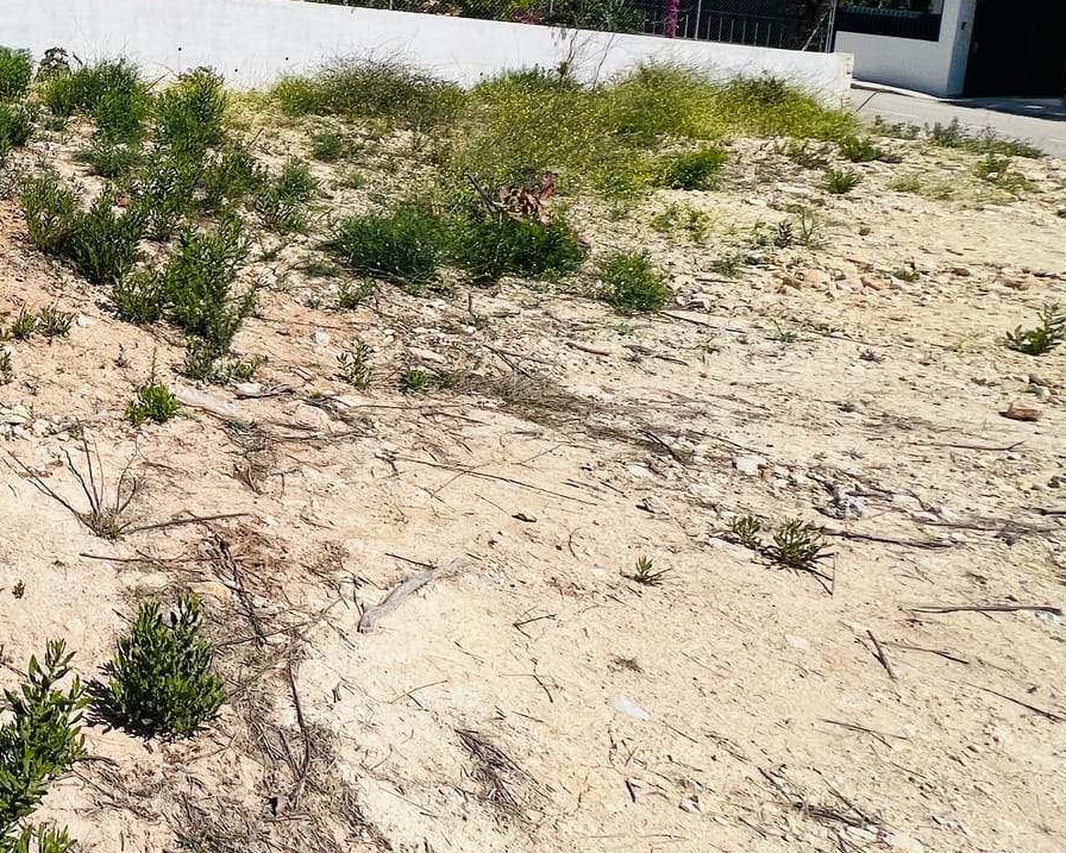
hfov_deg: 45.3
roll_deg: +2.3
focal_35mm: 29
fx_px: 915
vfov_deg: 49.2
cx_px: -108
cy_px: 288
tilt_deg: -8.5
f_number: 1.8
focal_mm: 1.57
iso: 40
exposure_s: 1/3922
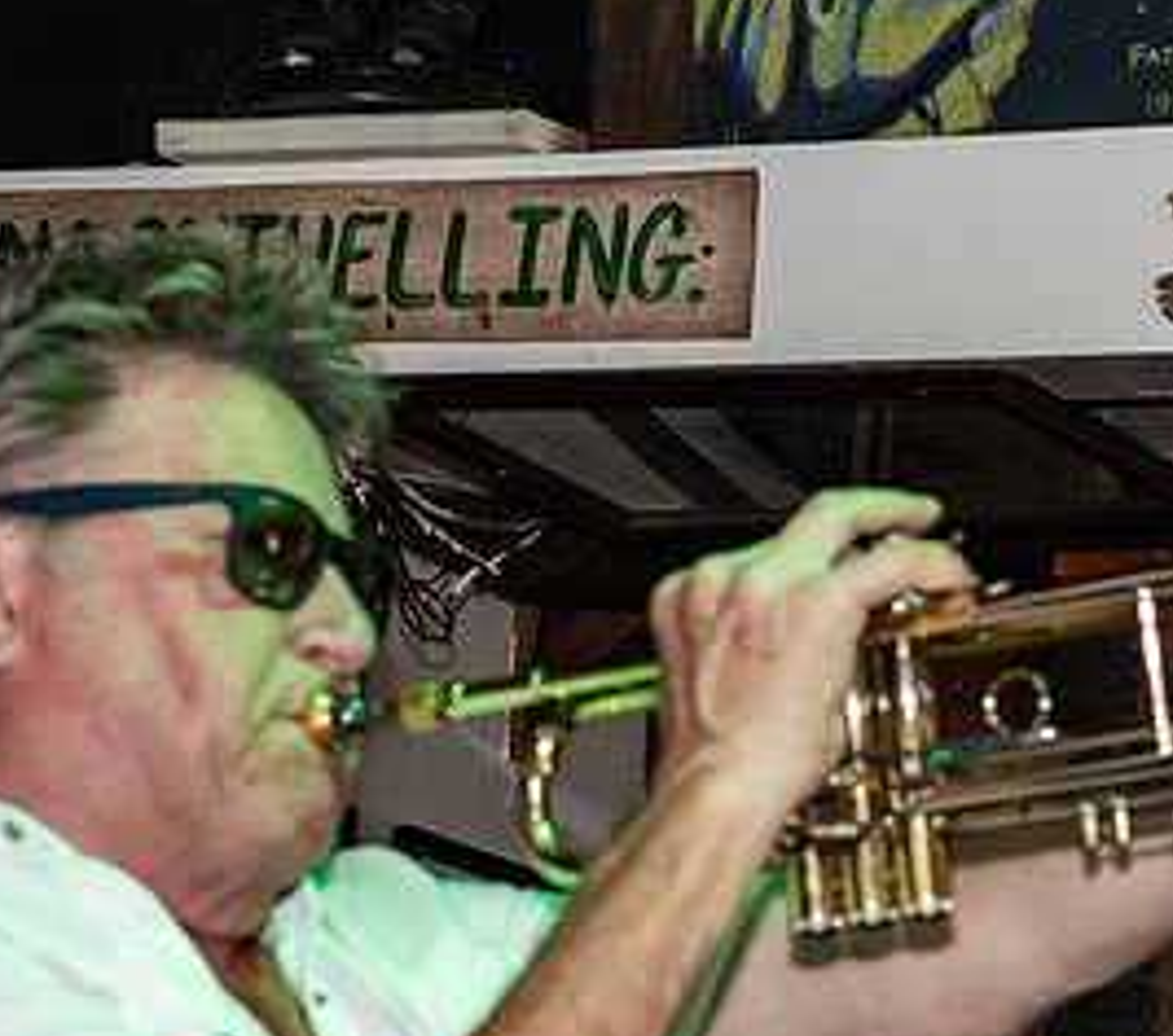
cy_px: 547
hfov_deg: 10.4
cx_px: 928
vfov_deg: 9.3
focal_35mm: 177
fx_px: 6404
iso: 1600
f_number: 5
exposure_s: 1/160
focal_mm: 50
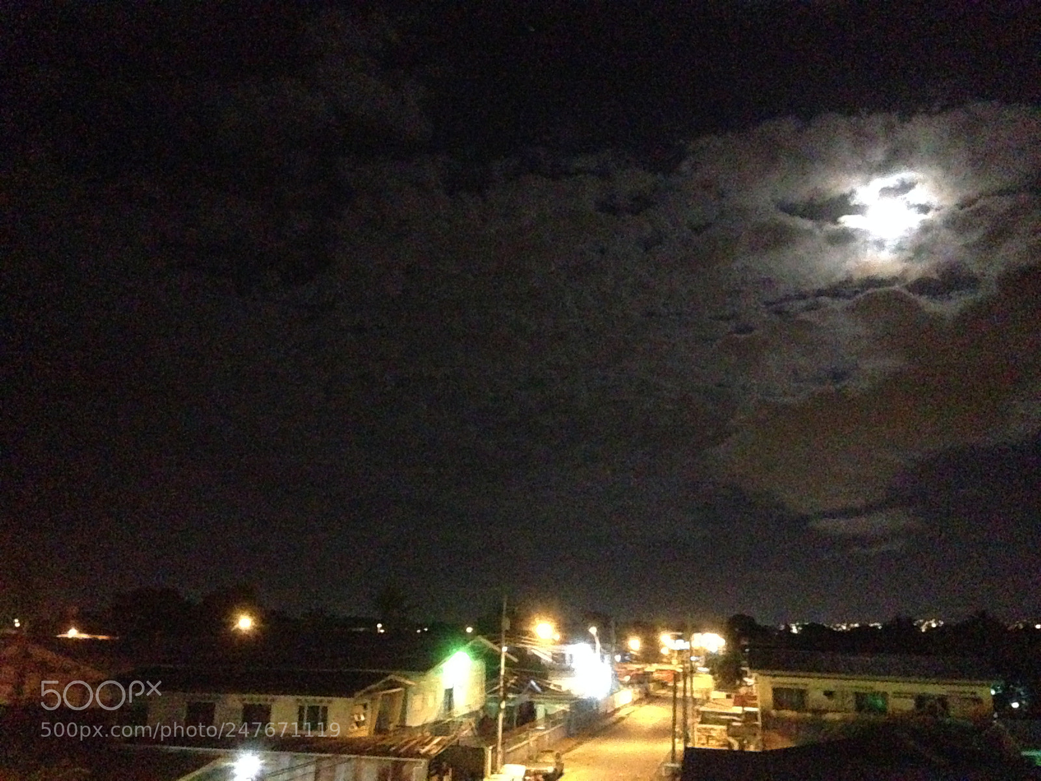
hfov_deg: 55.4
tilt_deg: +15.7
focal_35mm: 33
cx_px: 520
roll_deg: -0.9
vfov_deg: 42.9
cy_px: 390
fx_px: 992
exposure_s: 1/15
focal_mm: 4.12
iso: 3200
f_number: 2.4
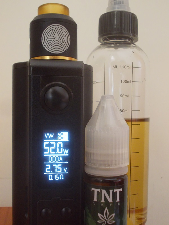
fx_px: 280
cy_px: 112
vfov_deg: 43.9
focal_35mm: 43
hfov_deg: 33.6
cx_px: 84
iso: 200
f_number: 3.3
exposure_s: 1/4
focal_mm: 6.1
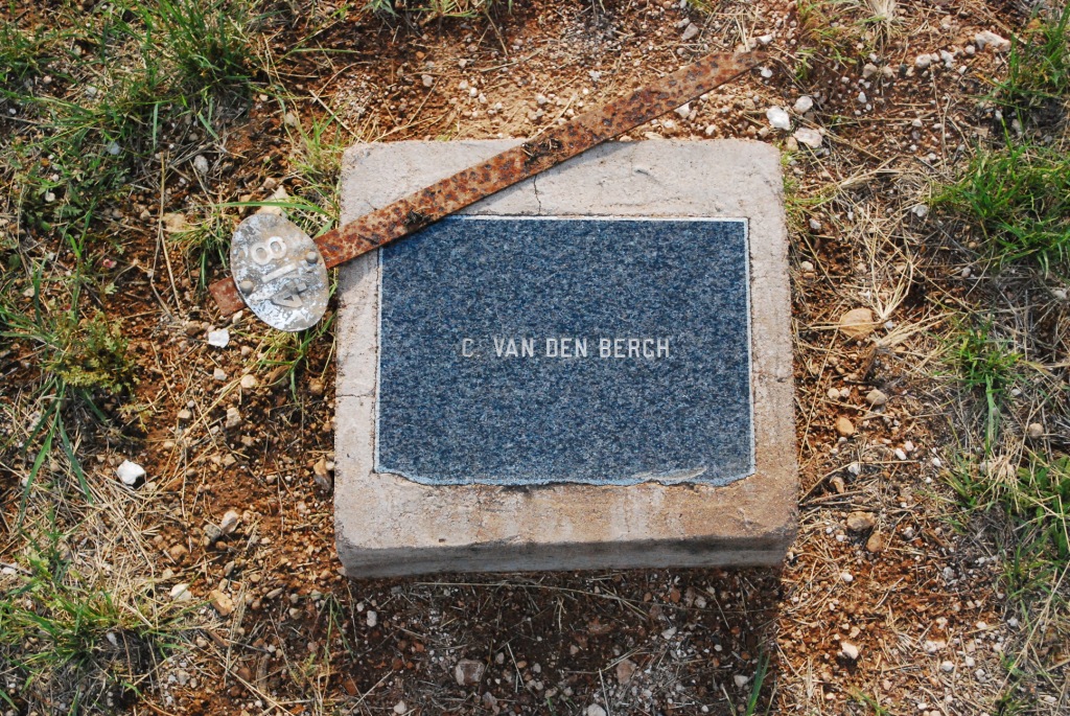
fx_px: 1562
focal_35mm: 52
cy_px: 358
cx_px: 535
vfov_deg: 25.8
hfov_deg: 37.8
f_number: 5.3
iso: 1600
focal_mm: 35
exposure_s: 1/1600
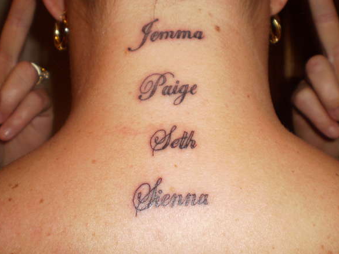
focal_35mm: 37
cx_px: 167
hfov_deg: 50.1
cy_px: 126
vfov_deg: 38.7
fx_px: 362
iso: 125
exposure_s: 1/30
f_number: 3.1
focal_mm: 6.3
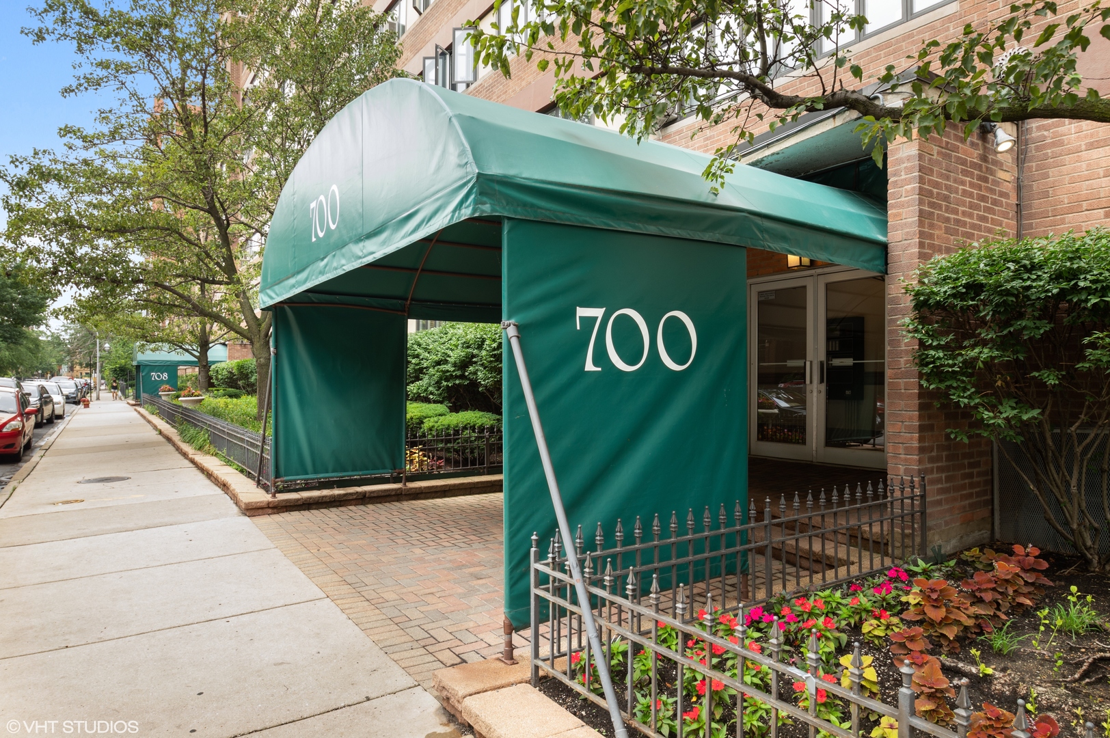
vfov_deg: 56.1
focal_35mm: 22
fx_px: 693
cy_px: 369
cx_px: 555
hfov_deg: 77.4
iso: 100
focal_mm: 15
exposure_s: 1/10
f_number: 11
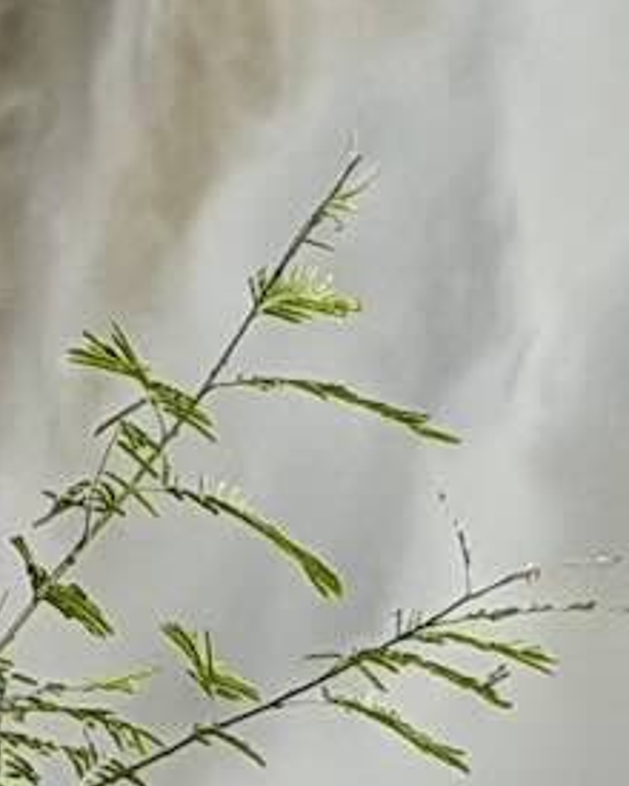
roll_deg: +0.5
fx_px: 9913
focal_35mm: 426
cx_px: -209
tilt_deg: -9.7
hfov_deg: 3.6
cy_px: -1491
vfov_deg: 4.4
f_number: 1.78
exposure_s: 1/6024
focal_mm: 6.76
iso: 64
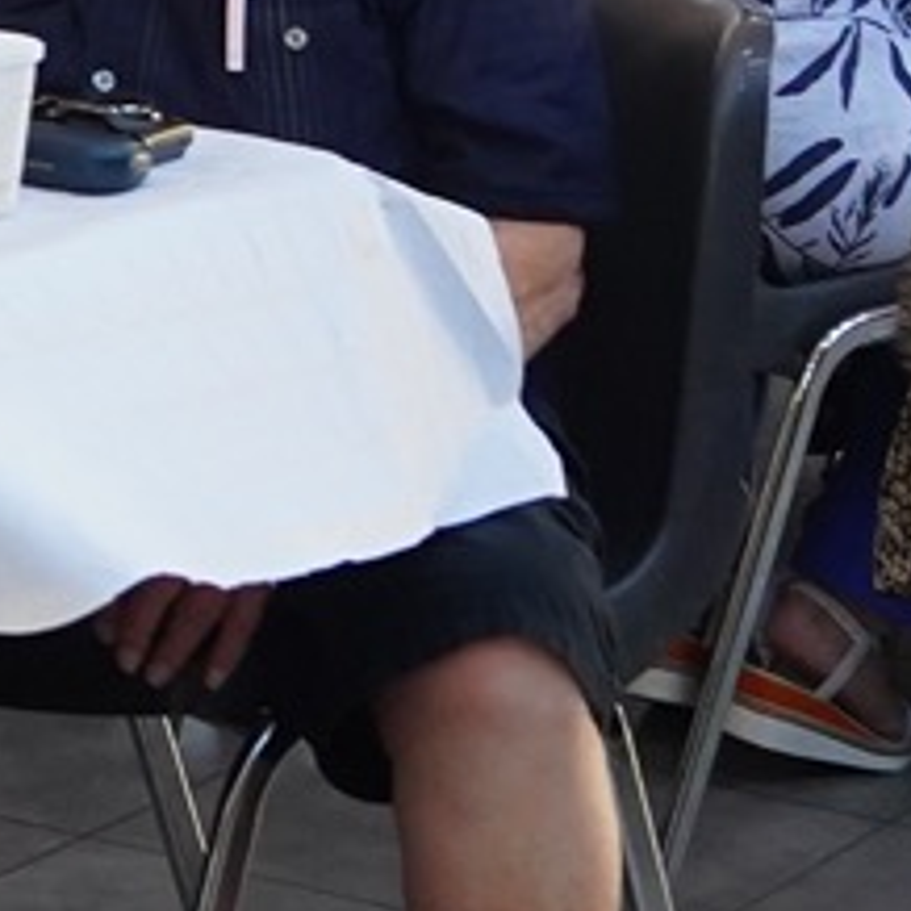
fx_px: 6253
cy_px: -533
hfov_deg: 8.1
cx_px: -602
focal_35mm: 210
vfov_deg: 8.1
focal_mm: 28
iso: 2000
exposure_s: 1/125
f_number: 4.5
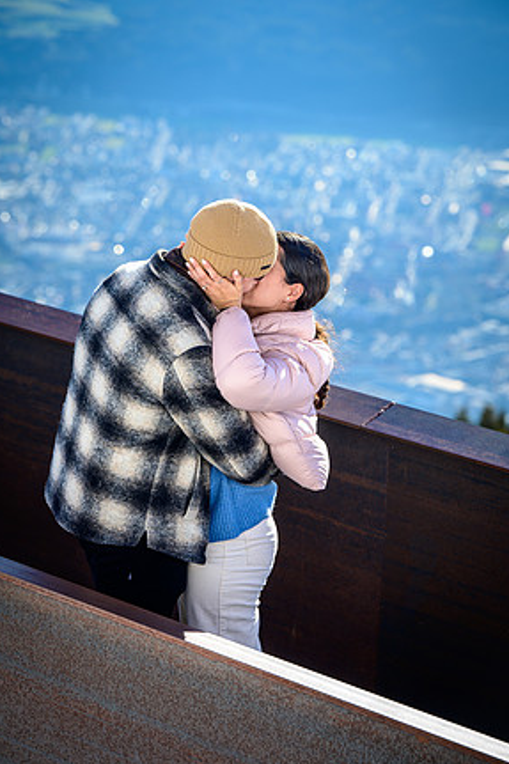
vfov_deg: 17.1
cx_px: 254
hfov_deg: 11.4
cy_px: 370
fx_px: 2547
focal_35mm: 120
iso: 100
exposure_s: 1/400
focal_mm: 115
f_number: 5
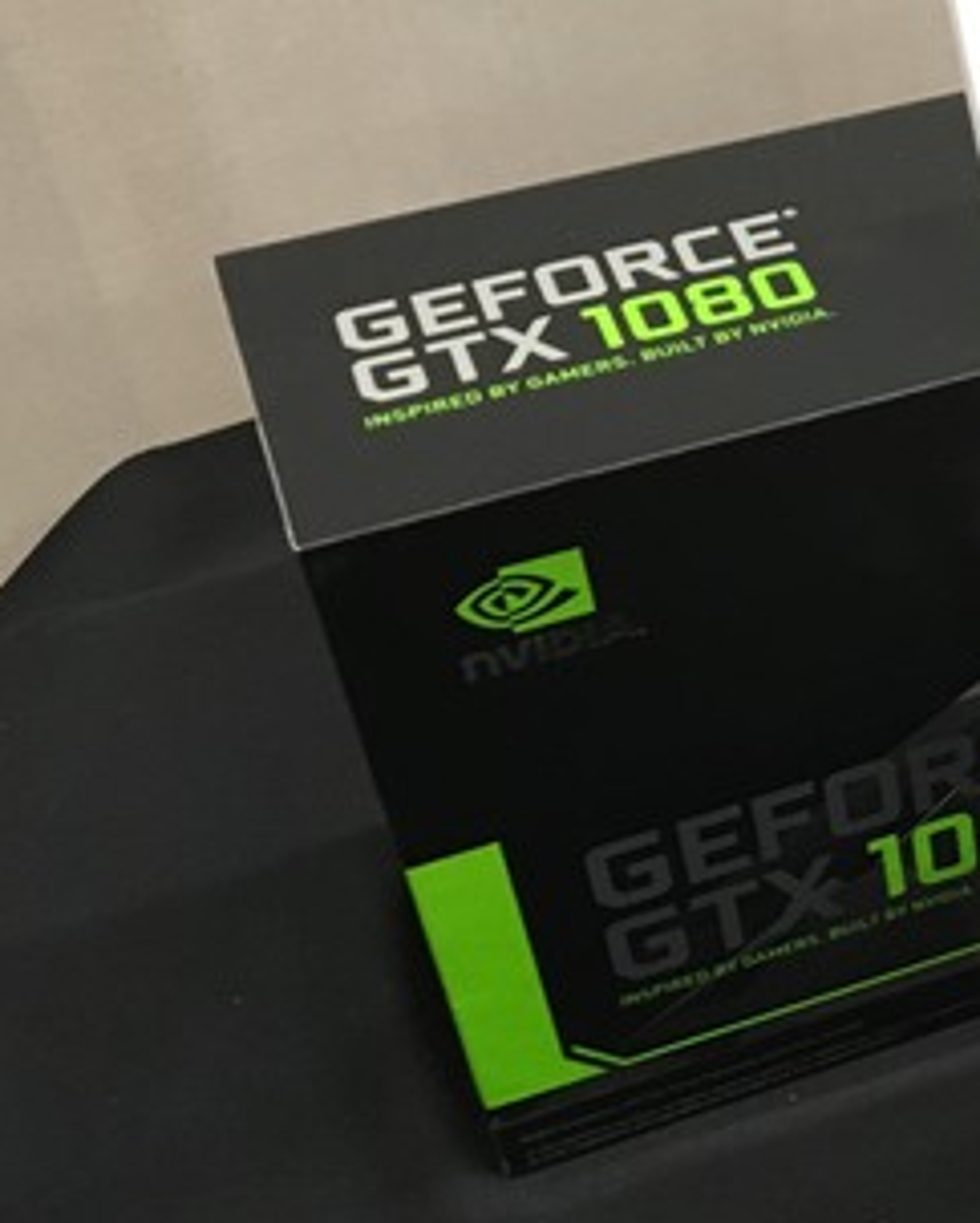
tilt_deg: -42.1
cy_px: 699
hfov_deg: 19.0
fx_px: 2644
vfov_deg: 26.0
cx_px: 1373
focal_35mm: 73
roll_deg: -1.2
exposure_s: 1/30
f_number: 2.2
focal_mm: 4.15
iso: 160
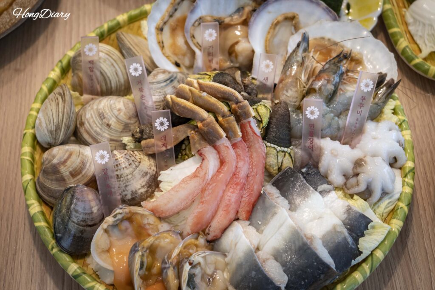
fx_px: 604
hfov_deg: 39.6
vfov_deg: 27.0
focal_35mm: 50
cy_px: 145
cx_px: 218
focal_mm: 50
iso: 1600
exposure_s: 1/160
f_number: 5.6
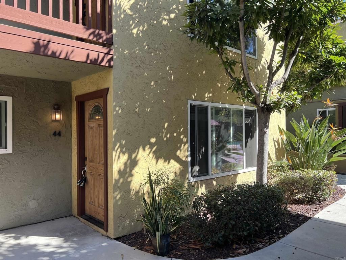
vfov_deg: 53.1
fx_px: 260
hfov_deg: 67.3
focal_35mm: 26
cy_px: 130
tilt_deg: +0.8
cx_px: 173
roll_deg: +0.6
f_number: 1.5
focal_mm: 5.7
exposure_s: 1/547
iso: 50
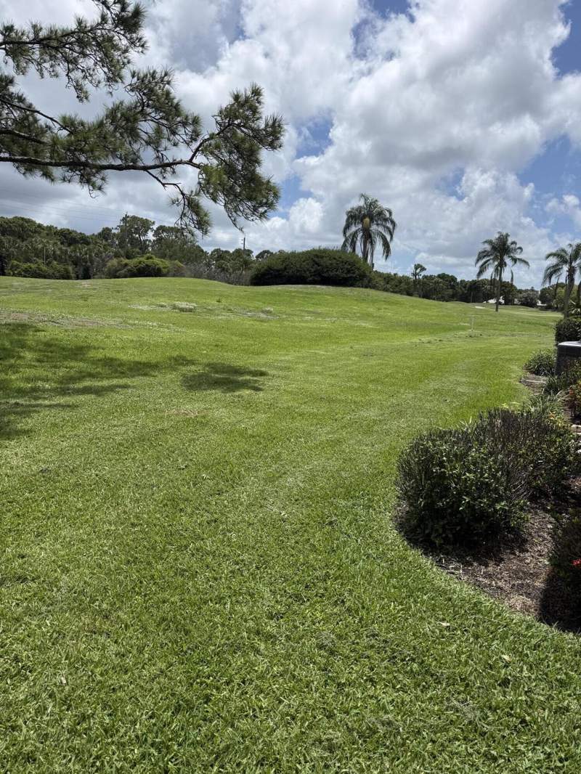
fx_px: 537
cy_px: 387
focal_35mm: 24
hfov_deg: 56.8
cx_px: 290
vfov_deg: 71.6
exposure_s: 1/7353
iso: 80
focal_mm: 6.76
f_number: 1.78
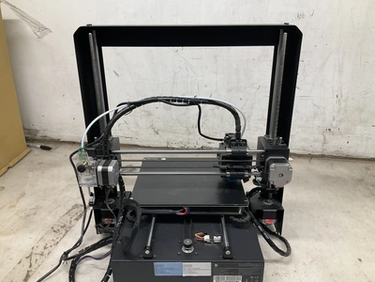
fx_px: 314
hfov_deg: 61.7
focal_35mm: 29
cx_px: 188
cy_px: 141
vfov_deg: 48.2
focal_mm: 3
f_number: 1.8
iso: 50
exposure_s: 1/120
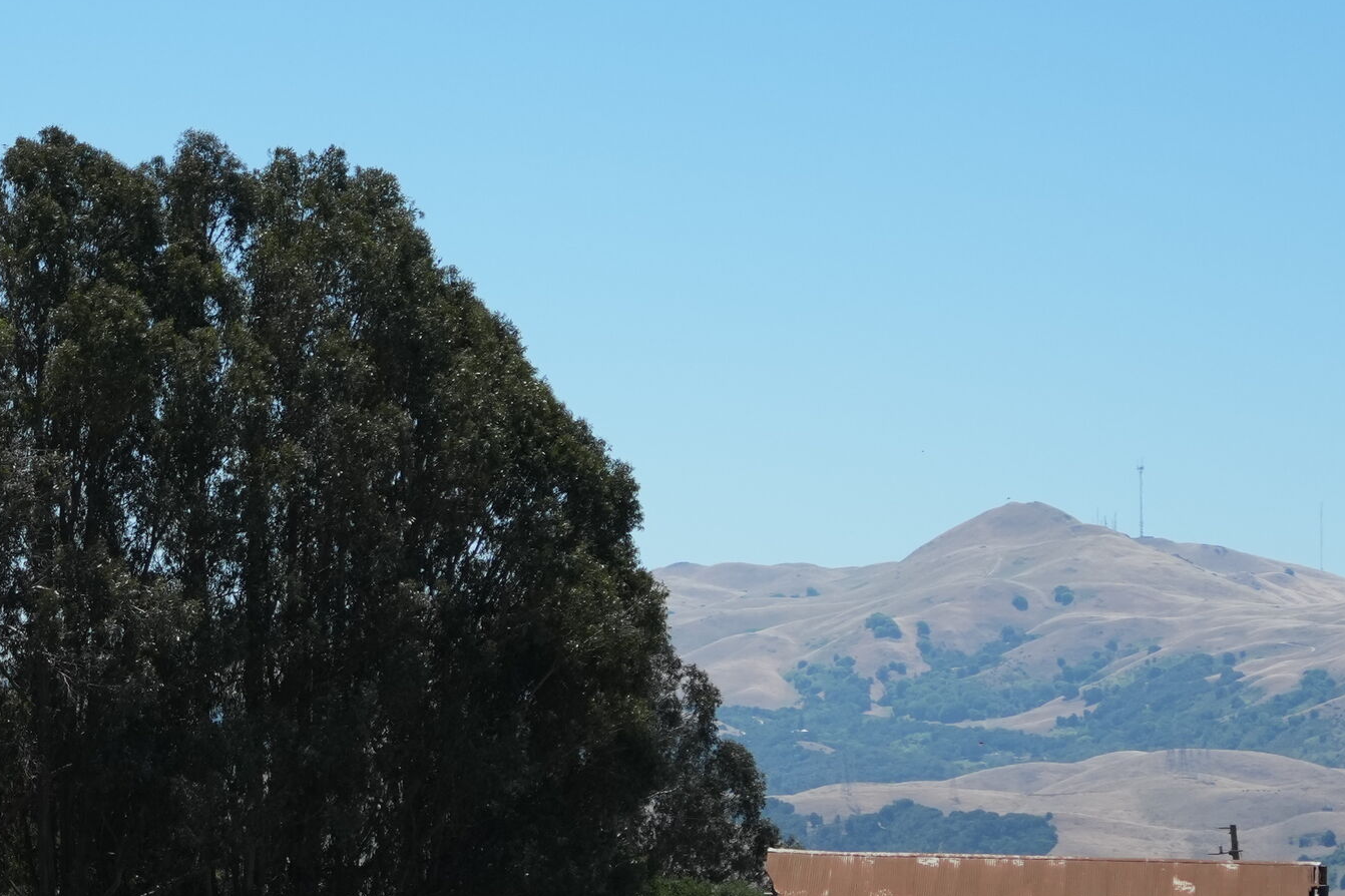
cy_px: 708
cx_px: 24
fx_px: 6013
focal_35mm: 161
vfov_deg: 8.5
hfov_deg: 12.6
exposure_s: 1/4000
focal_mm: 50
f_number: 4.5
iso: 500
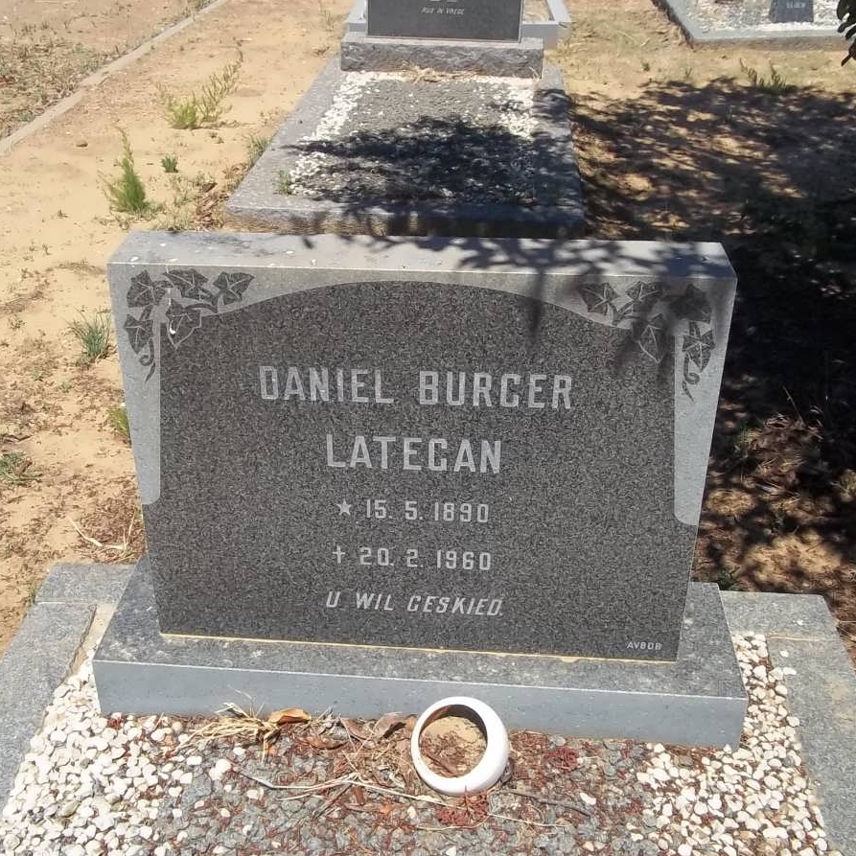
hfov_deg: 43.8
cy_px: 429
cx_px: 372
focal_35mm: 38
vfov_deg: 43.9
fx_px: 1063
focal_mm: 5.7
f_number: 5.5
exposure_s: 1/500
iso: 80
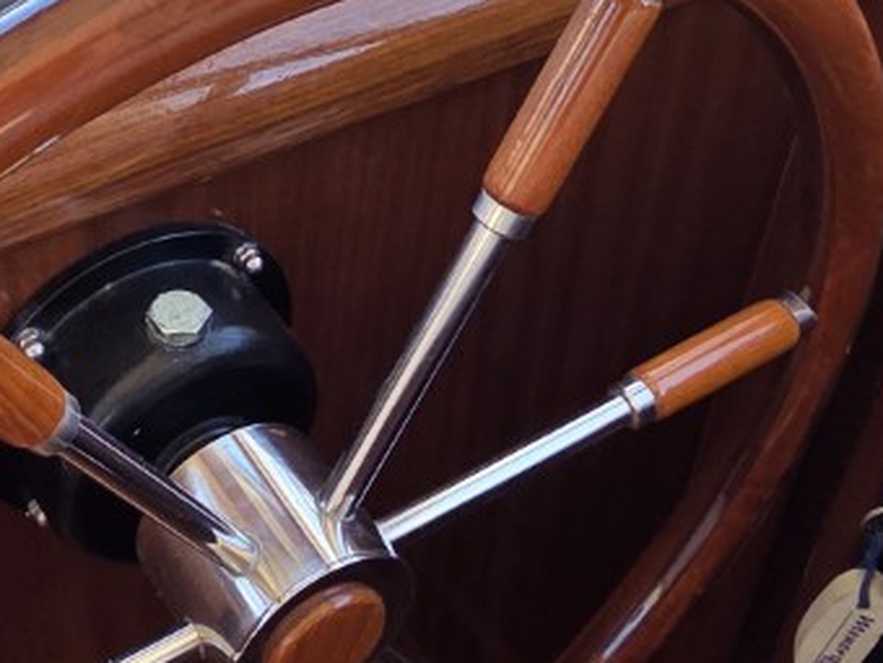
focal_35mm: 55
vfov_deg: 25.6
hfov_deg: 33.9
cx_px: 174
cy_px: 52
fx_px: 1403
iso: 50
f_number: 2.2
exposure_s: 1/100
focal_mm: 2.2
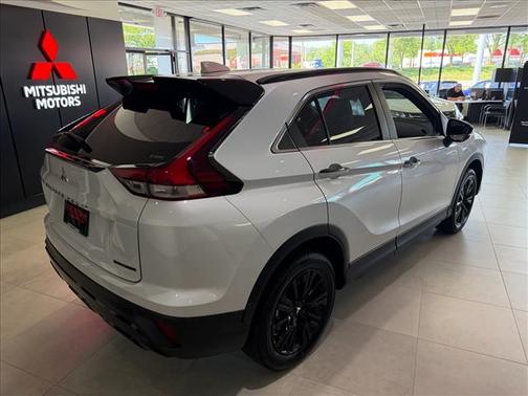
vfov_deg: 56.8
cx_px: 264
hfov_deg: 71.6
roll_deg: +0.8
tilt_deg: -17.8
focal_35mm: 24
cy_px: 198
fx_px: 366
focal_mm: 6.76
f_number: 1.78
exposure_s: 1/195
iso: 200
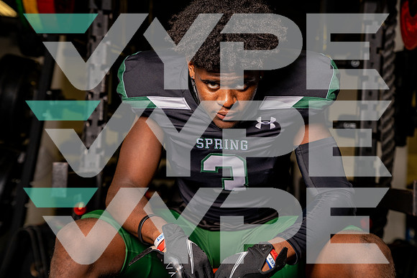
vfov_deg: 22.3
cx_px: 208
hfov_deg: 32.9
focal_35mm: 61
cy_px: 139
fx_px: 707
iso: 320
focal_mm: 61
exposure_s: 1/500
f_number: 4.5
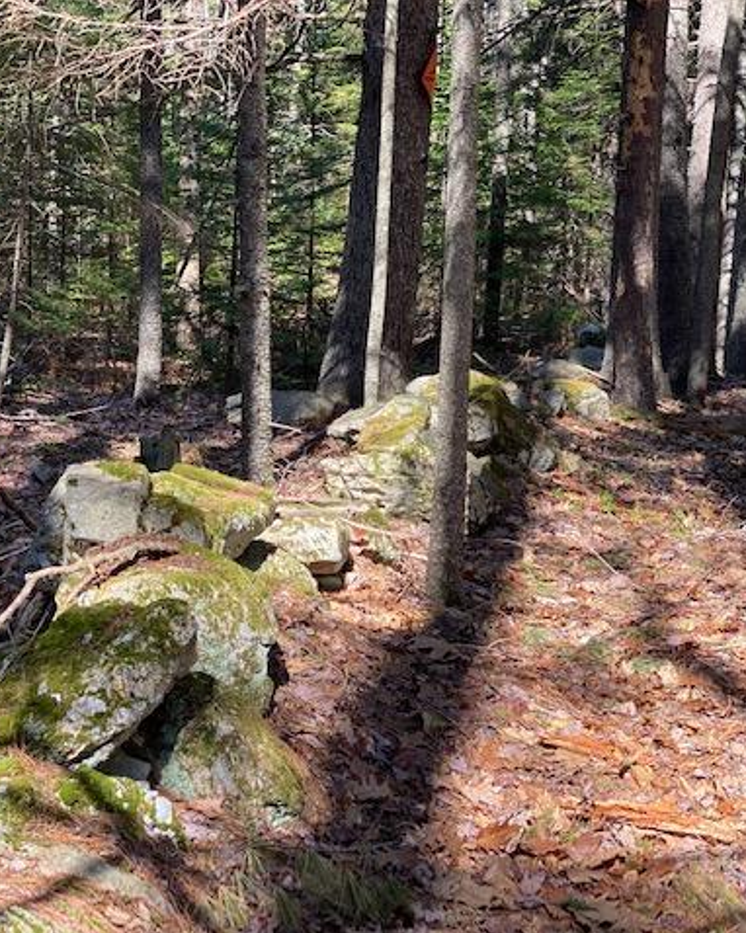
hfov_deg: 22.5
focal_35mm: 68
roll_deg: -2.7
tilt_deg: -8.7
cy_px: 466
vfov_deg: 27.9
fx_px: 1878
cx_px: 381
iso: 20
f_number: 2
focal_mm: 6
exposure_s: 1/130
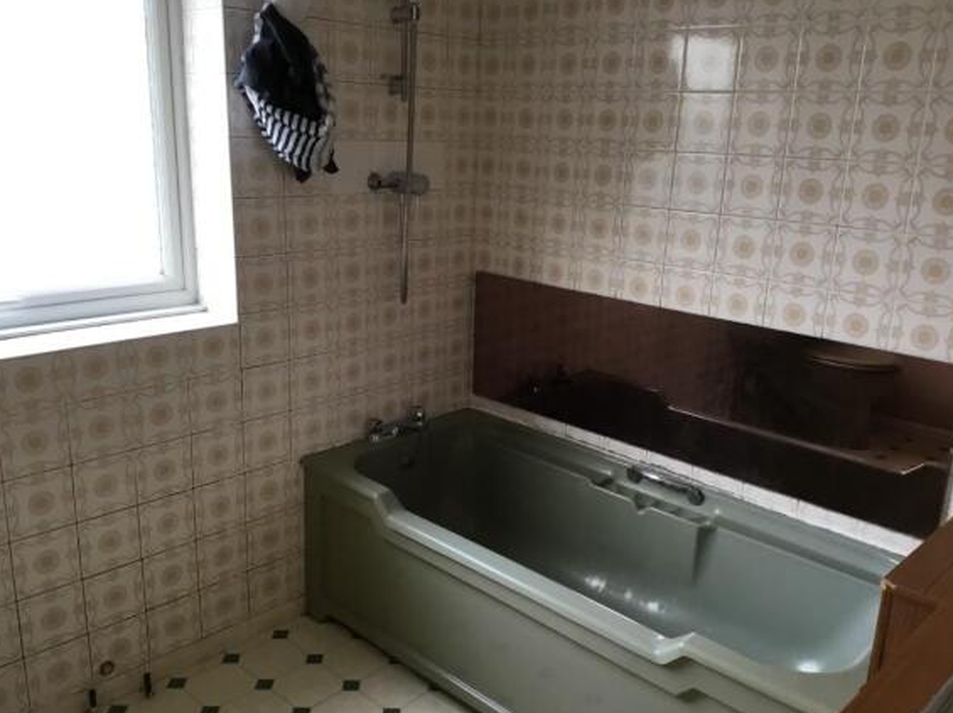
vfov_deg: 44.1
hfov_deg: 56.8
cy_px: 360
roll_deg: -1.9
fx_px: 880
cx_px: 468
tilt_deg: -14.9
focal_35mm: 32
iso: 32
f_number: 2.4
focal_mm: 3.3
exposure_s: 1/33
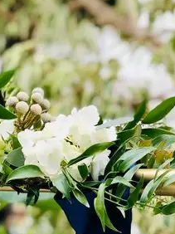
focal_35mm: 133
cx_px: -17
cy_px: 213
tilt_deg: -1.2
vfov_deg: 14.7
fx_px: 898
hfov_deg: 11.0
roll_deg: -1.1
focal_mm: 6
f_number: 2.4
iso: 20
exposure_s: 1/50
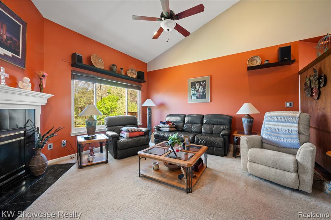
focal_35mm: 14
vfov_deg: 81.1
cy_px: 110
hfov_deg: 104.3
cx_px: 166
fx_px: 129
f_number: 11
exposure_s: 1
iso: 100
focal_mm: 14
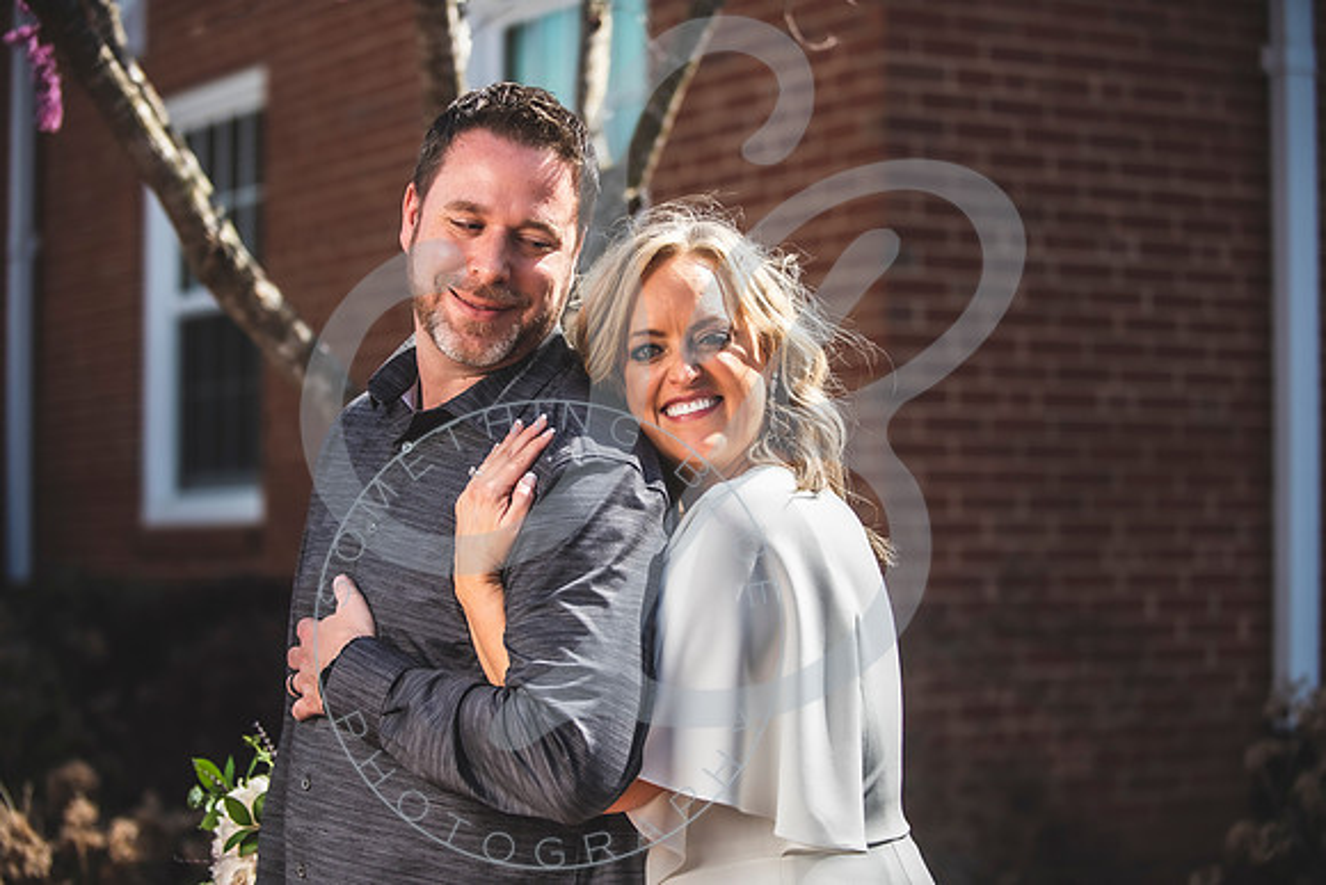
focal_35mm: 82
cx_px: 673
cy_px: 442
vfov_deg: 16.6
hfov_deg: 24.7
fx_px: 3028
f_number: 2.8
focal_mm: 80
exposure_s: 1/1600
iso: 100
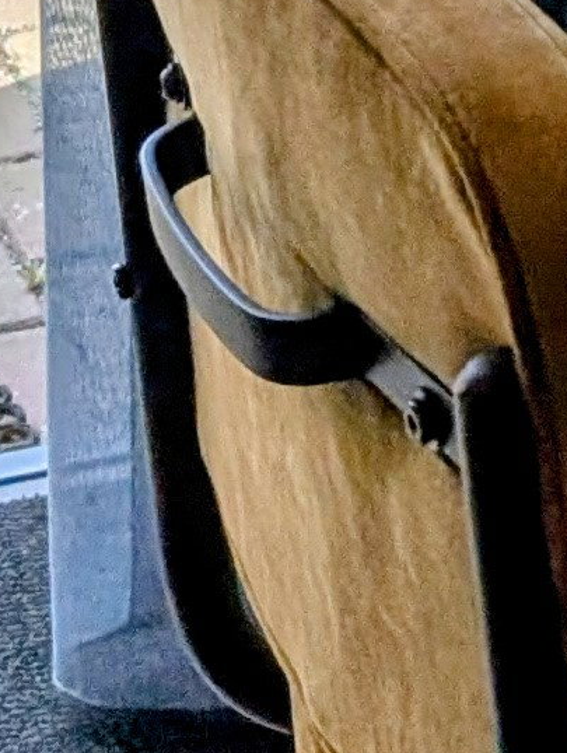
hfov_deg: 8.1
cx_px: 540
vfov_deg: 9.1
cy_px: -1397
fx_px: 3965
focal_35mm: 182
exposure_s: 1/501
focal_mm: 6.9
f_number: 1.68
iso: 17
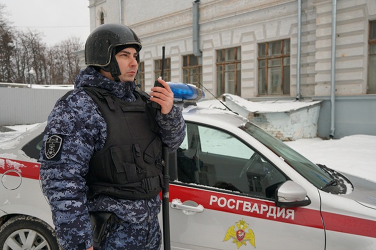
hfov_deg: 59.5
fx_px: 329
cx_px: 188
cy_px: 125
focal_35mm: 32
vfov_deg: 41.7
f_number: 4
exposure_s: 1/160
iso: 200
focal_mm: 21
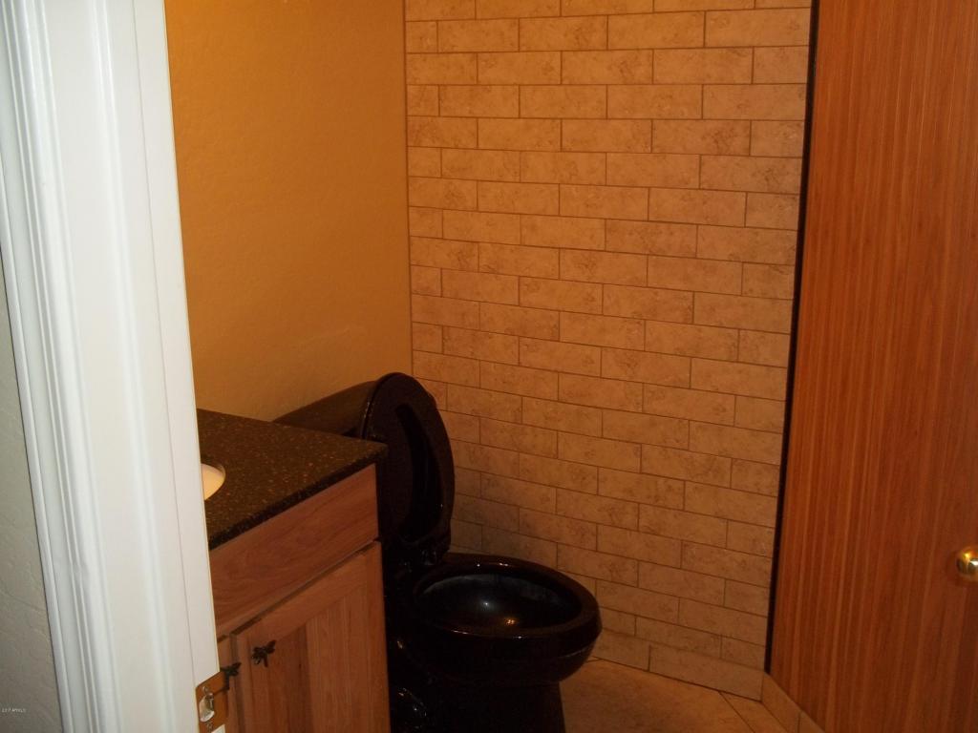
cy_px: 366
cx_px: 489
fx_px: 1017
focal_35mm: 36
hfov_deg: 51.4
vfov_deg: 39.7
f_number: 3.1
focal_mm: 6.5
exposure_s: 1/30
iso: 160
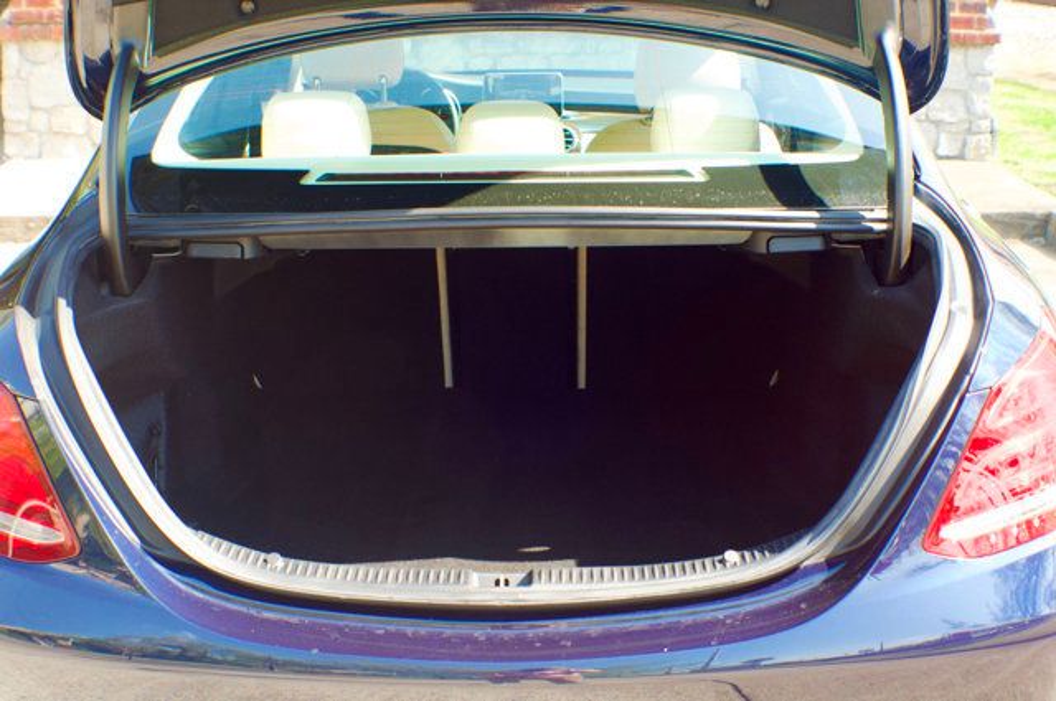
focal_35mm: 75
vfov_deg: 18.1
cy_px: 350
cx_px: 528
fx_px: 2197
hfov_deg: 27.0
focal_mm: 50
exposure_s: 1/160
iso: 500
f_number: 6.3
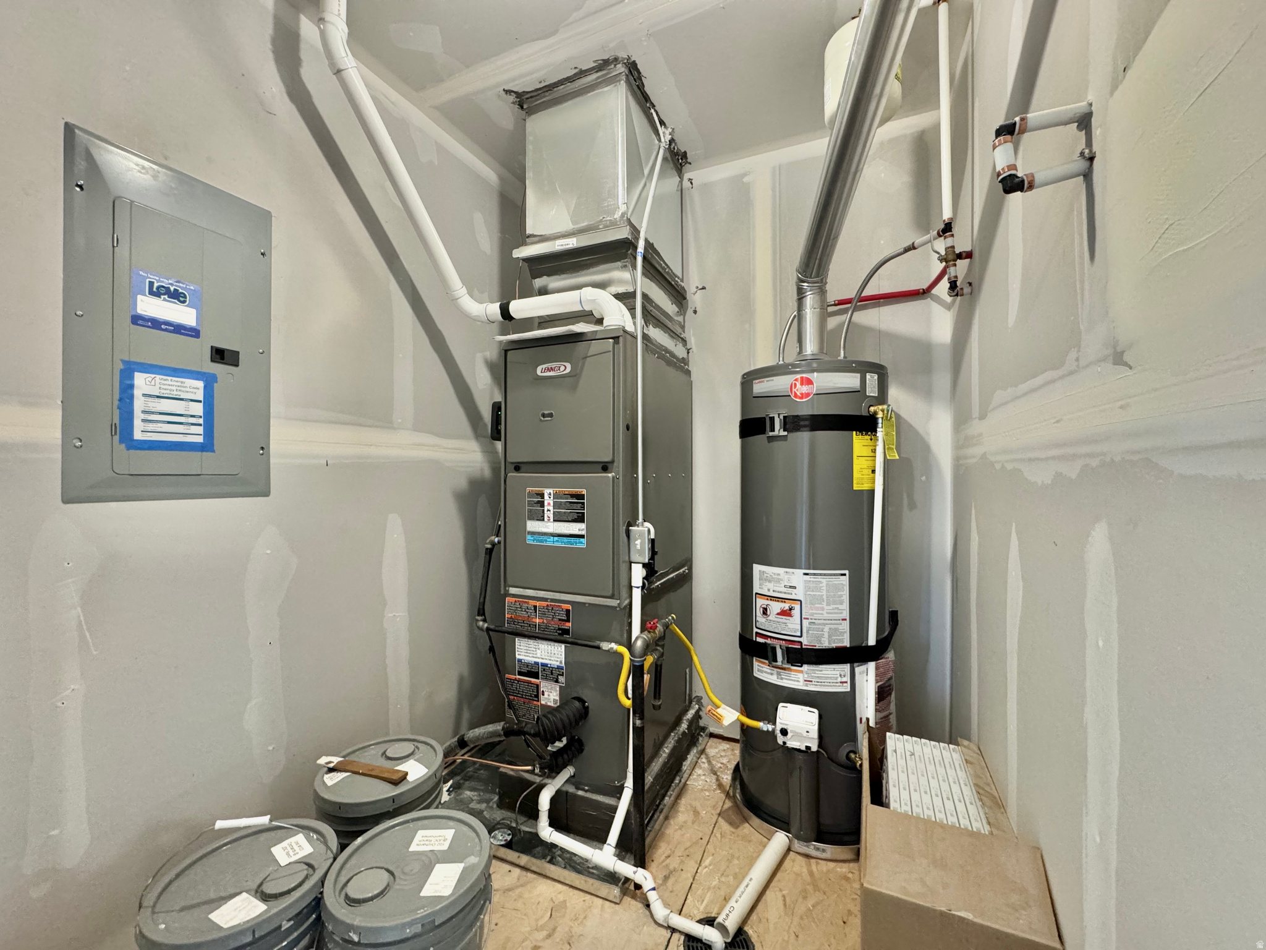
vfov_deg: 85.7
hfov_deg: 102.1
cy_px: 475
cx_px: 633
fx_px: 512
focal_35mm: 14
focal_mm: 2.22
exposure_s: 1/60
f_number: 2.2
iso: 500
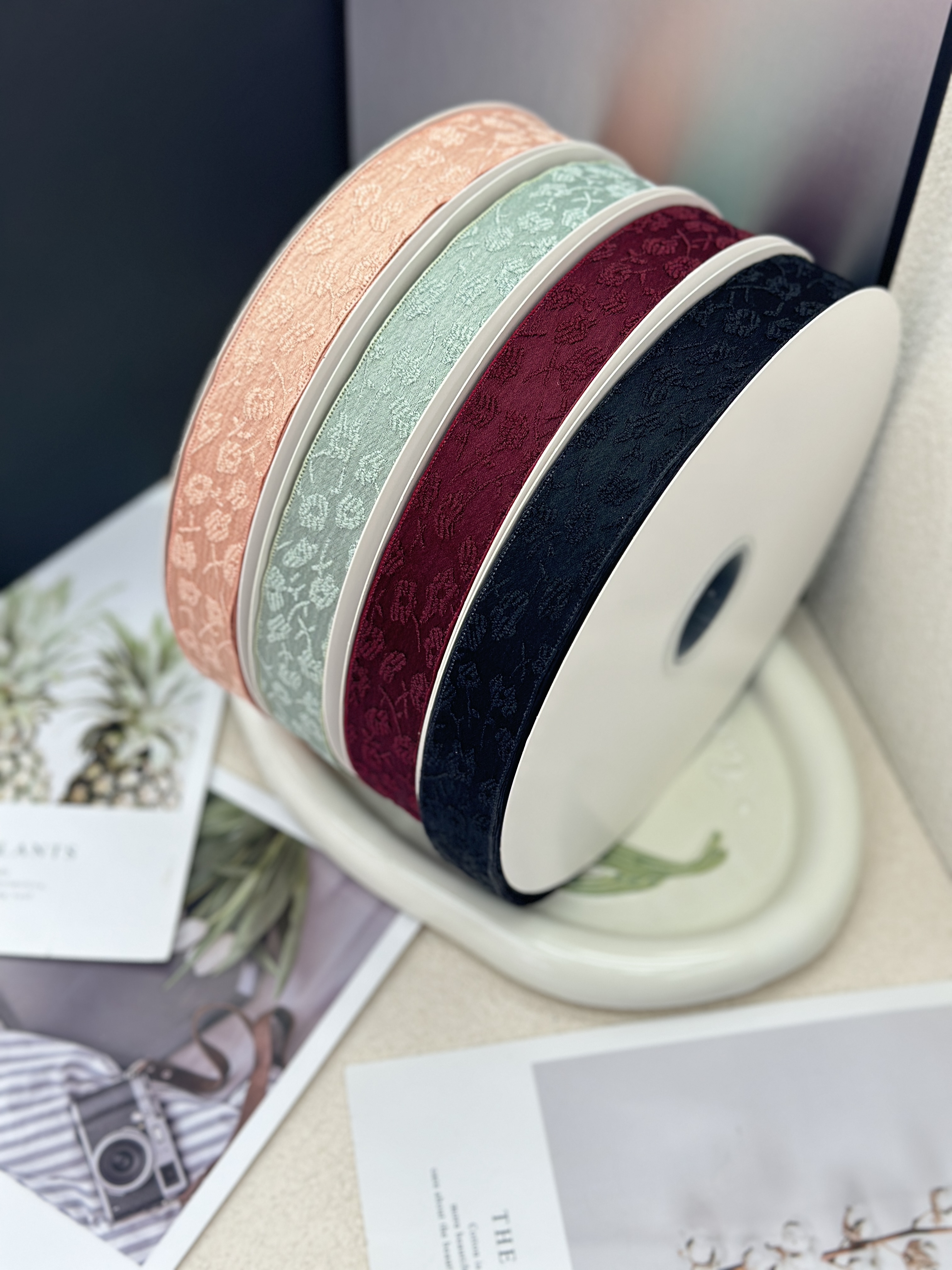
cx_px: 476
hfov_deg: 30.3
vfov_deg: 39.7
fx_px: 1760
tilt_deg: -52.9
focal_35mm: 48
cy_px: 635
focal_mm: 6.86
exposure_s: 1/121
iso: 64
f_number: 1.78
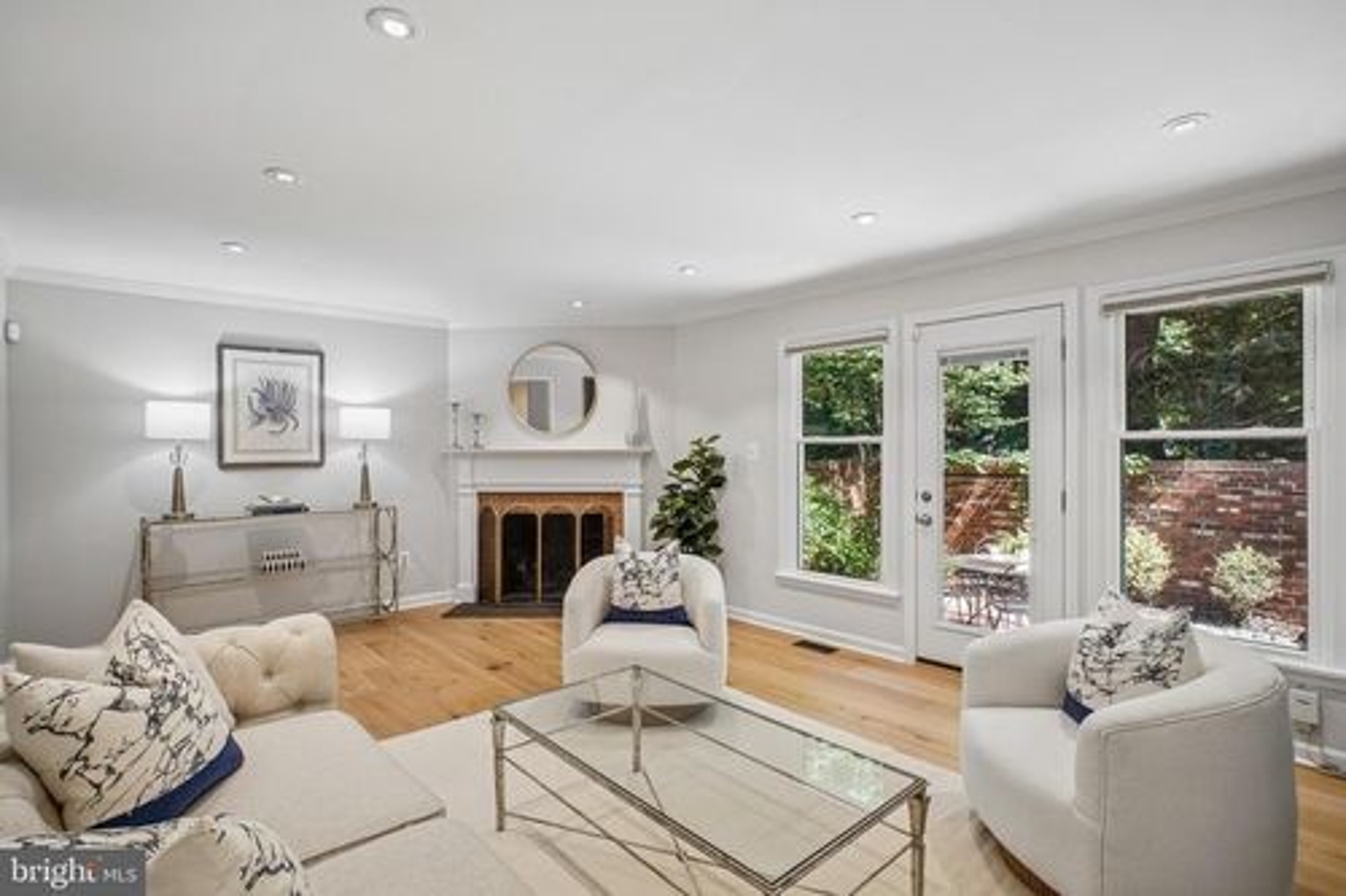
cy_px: 448
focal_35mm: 16
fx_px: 617
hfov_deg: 95.0
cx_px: 673
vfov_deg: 72.0
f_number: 8
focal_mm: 11
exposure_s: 1/25
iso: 500
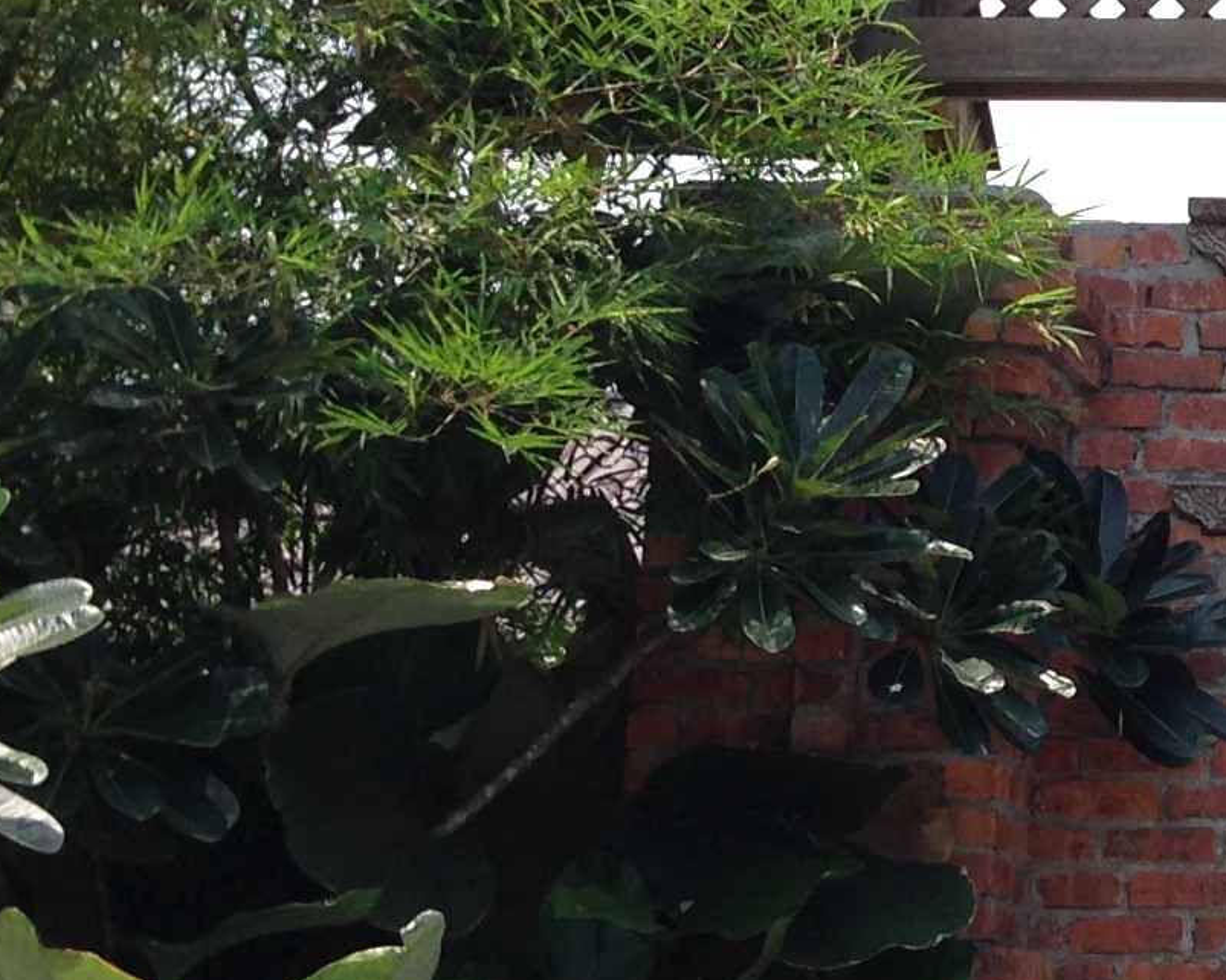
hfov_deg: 13.8
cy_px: 354
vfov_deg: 11.8
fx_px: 4752
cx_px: 1821
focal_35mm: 131
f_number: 2.4
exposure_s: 1/889
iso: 50
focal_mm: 4.12
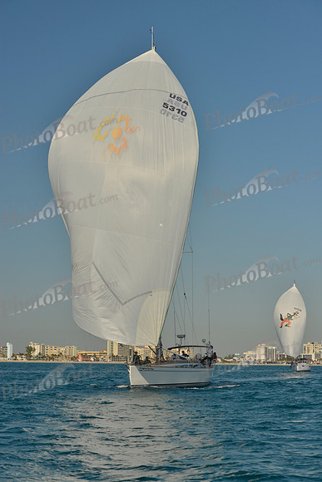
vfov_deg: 28.8
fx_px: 939
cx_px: 161
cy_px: 241
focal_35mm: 70
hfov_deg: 19.5
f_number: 9
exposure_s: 1/640
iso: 200
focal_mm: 70
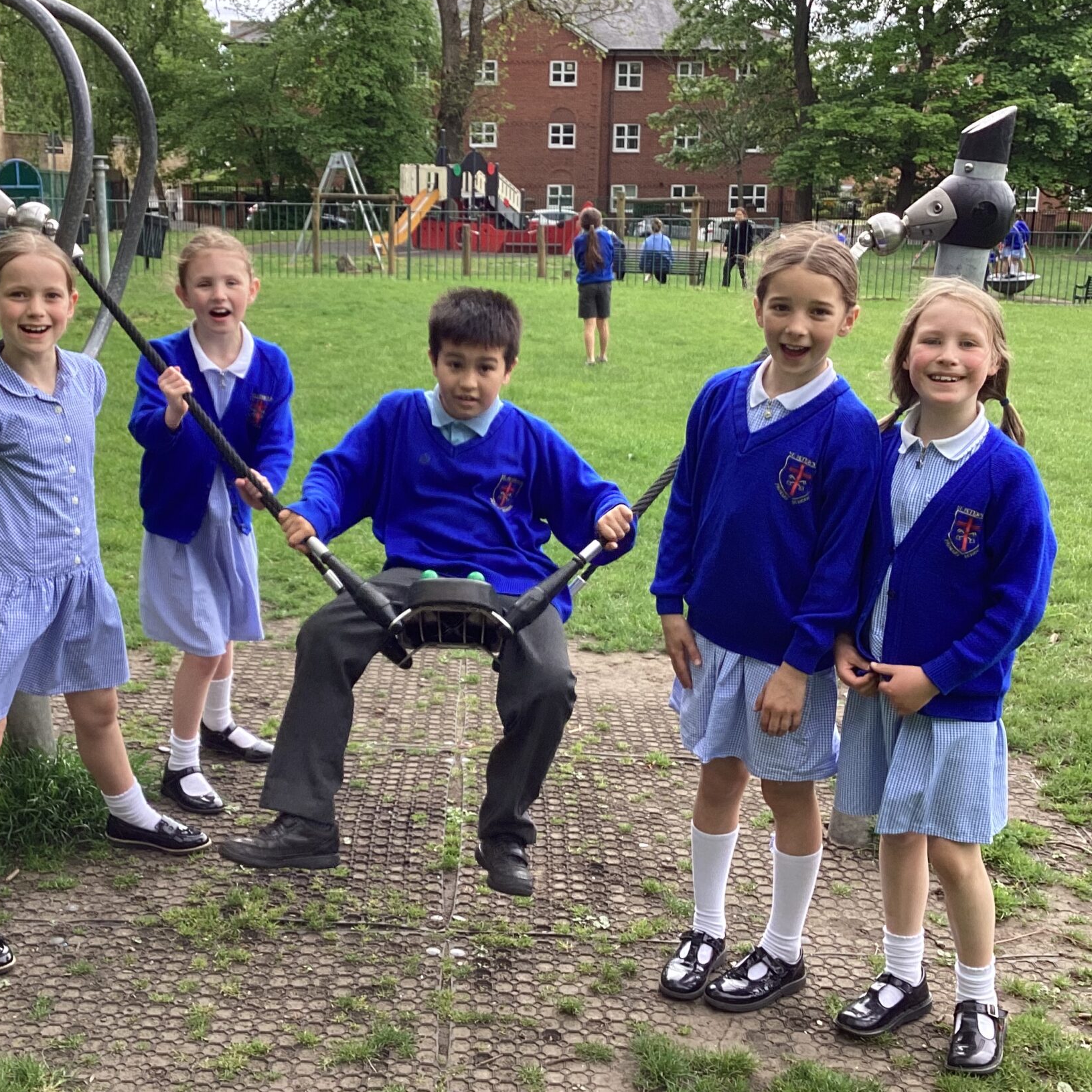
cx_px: 458
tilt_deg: -17.5
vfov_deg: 39.2
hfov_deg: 39.1
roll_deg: -0.2
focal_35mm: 43
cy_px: 515
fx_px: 1535
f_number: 2.4
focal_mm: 3.3
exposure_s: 1/131
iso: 25
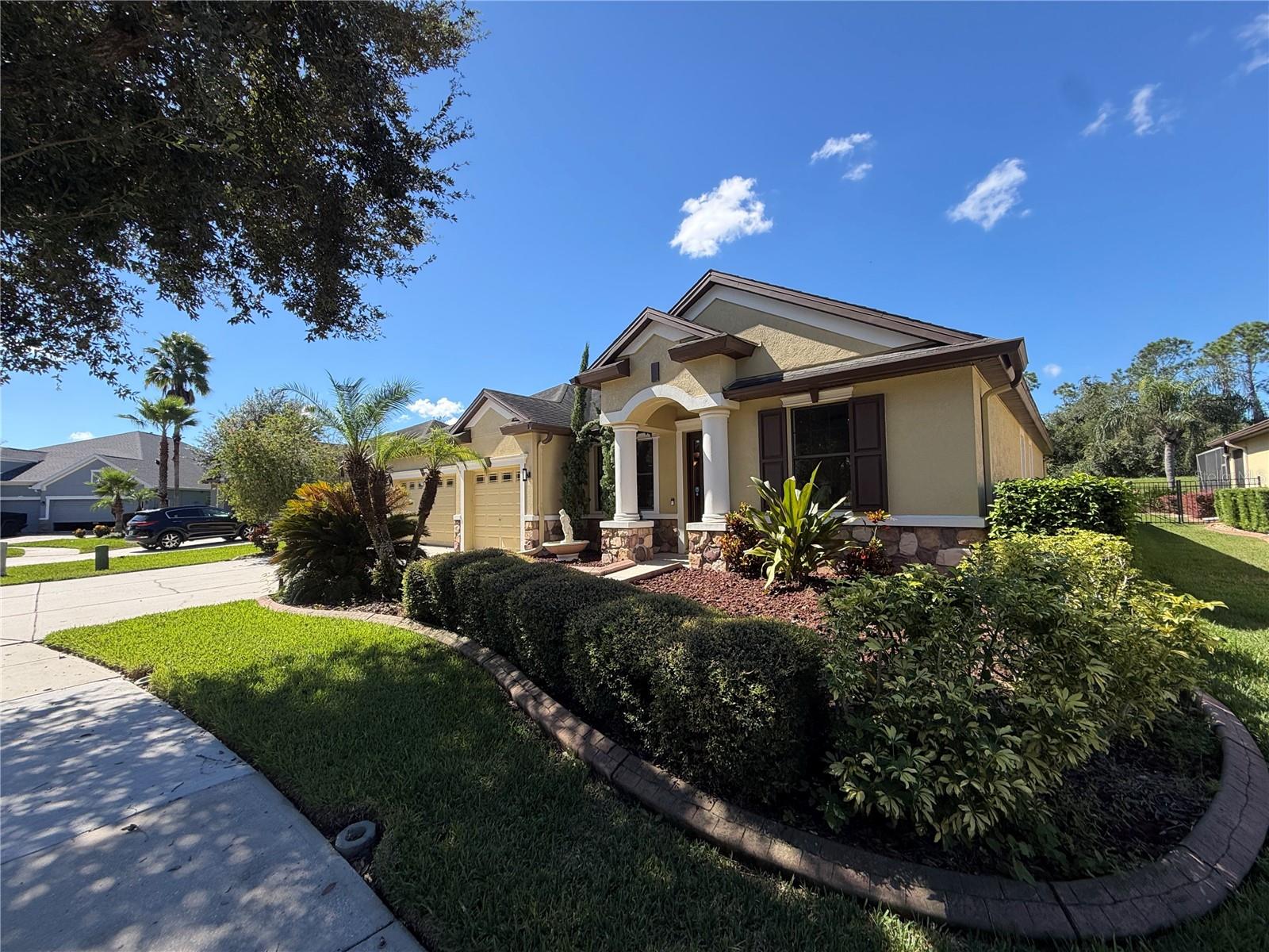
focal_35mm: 14
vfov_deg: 85.7
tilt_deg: +4.3
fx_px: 513
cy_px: 476
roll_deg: +1.1
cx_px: 634
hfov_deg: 102.1
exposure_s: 1/770
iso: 32
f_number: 2.2
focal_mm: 2.22
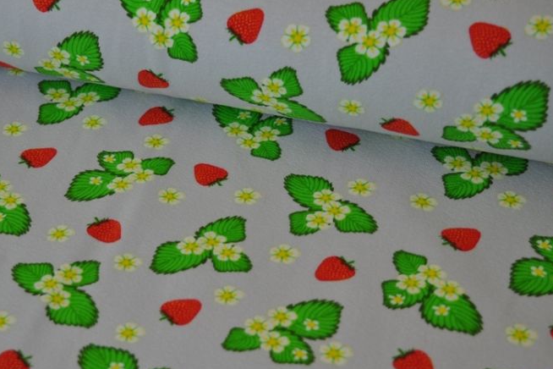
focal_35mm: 77
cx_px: 227
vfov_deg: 17.7
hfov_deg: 26.3
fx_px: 1183
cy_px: 209
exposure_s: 1/125
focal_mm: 42
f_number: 5.6
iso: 320
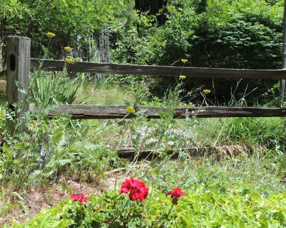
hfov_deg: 38.0
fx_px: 415
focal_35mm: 49
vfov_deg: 30.7
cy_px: 145
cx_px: 129
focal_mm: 6.2
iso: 100
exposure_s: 1/500
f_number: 3.3
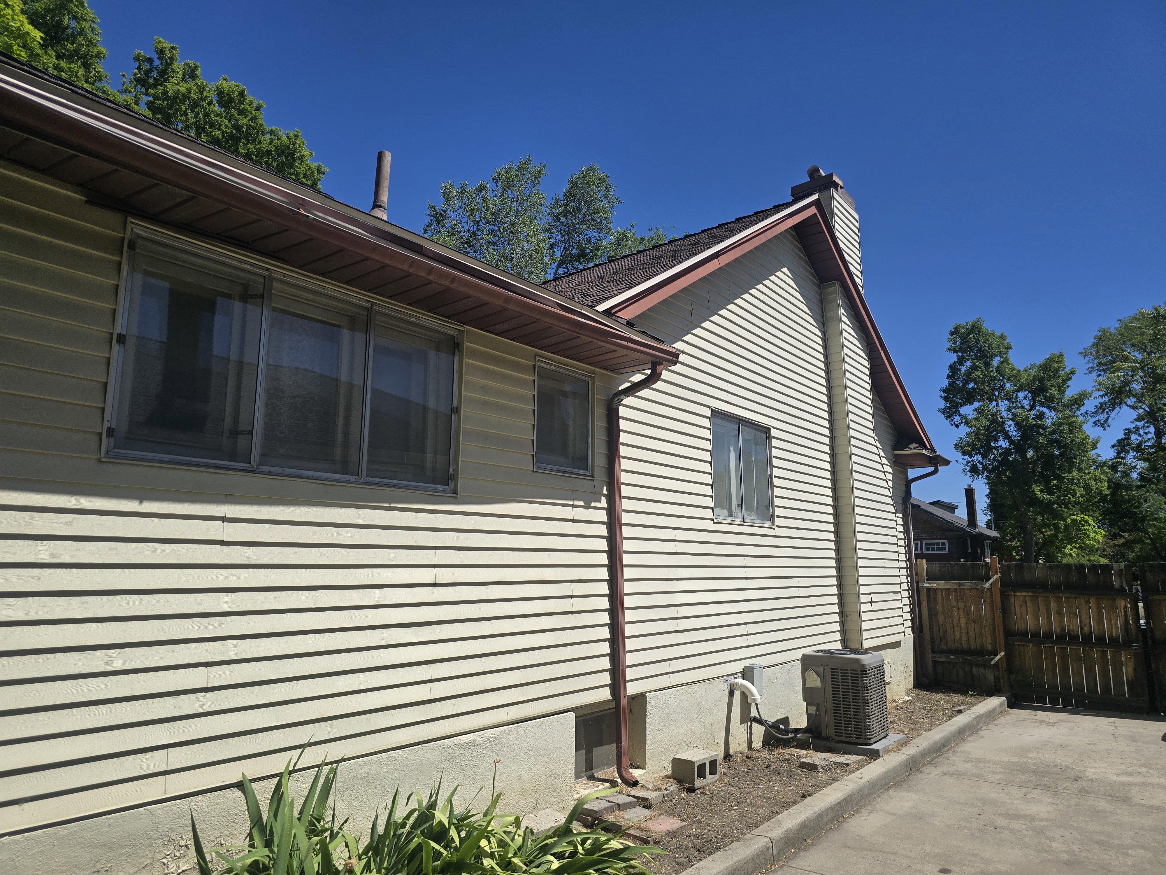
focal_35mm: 23
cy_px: 438
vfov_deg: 58.9
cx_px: 583
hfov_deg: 73.9
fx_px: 775
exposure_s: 1/1222
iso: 12
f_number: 1.7
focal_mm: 6.3
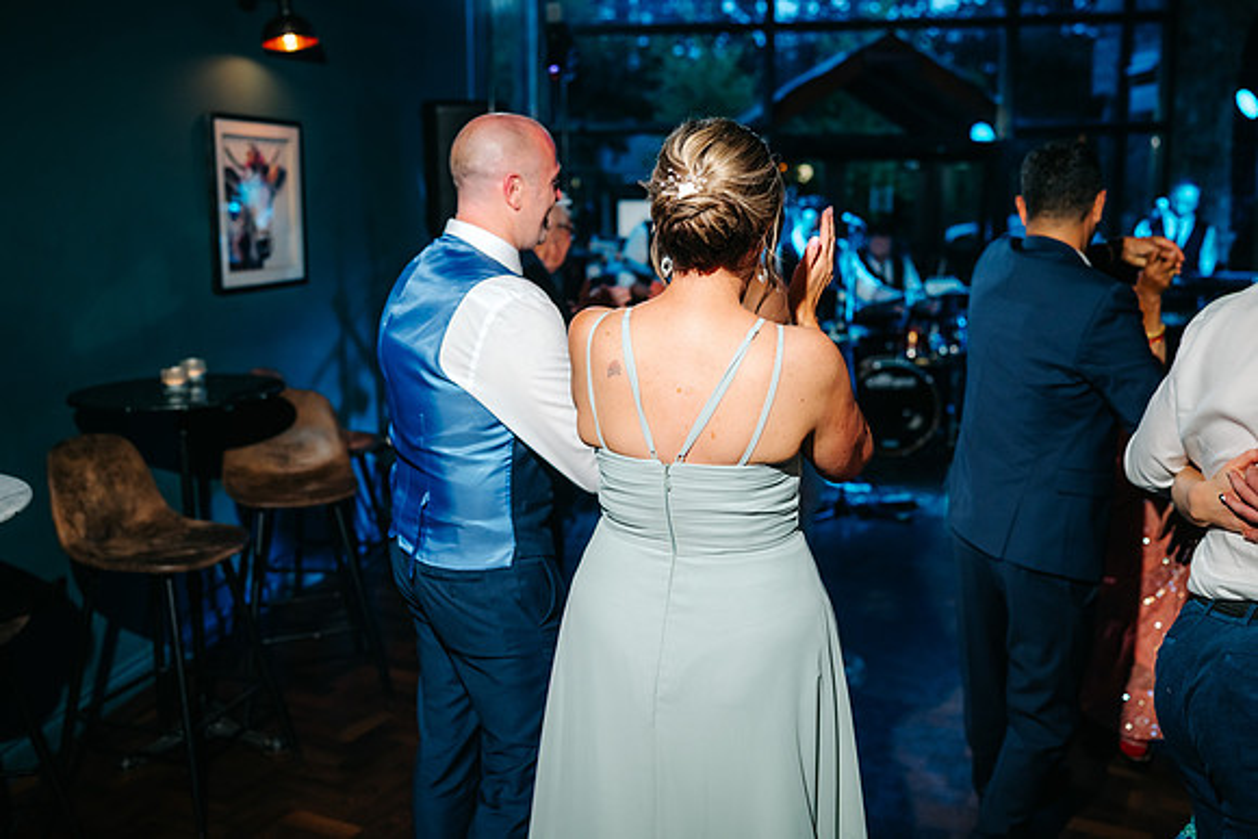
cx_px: 629
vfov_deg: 37.9
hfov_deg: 54.4
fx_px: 1223
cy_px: 420
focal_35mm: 35
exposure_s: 1/200
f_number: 2.2
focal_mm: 35
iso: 400
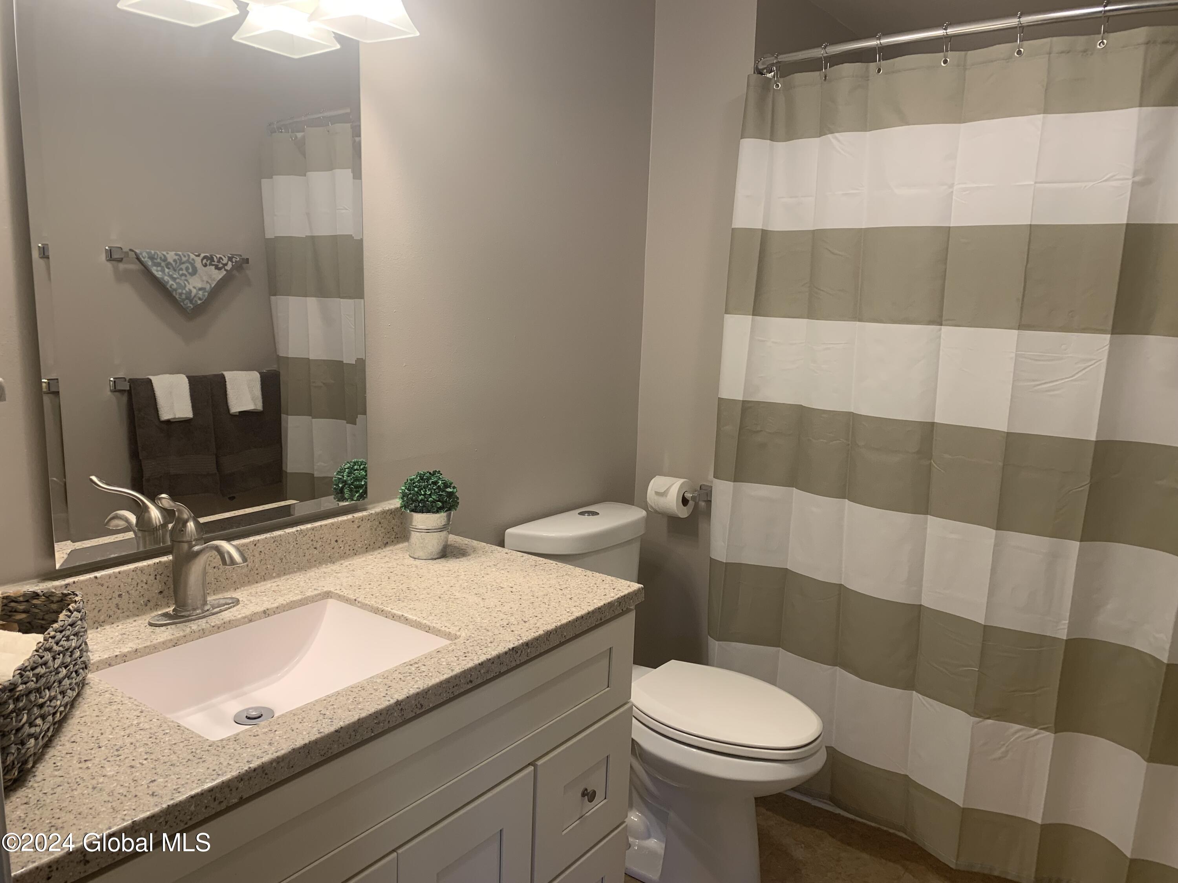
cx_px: 589
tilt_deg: -9.6
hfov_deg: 67.3
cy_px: 442
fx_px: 885
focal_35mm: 26
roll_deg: -1.9
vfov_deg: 53.1
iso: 64
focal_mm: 4.25
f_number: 1.8
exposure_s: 1/60
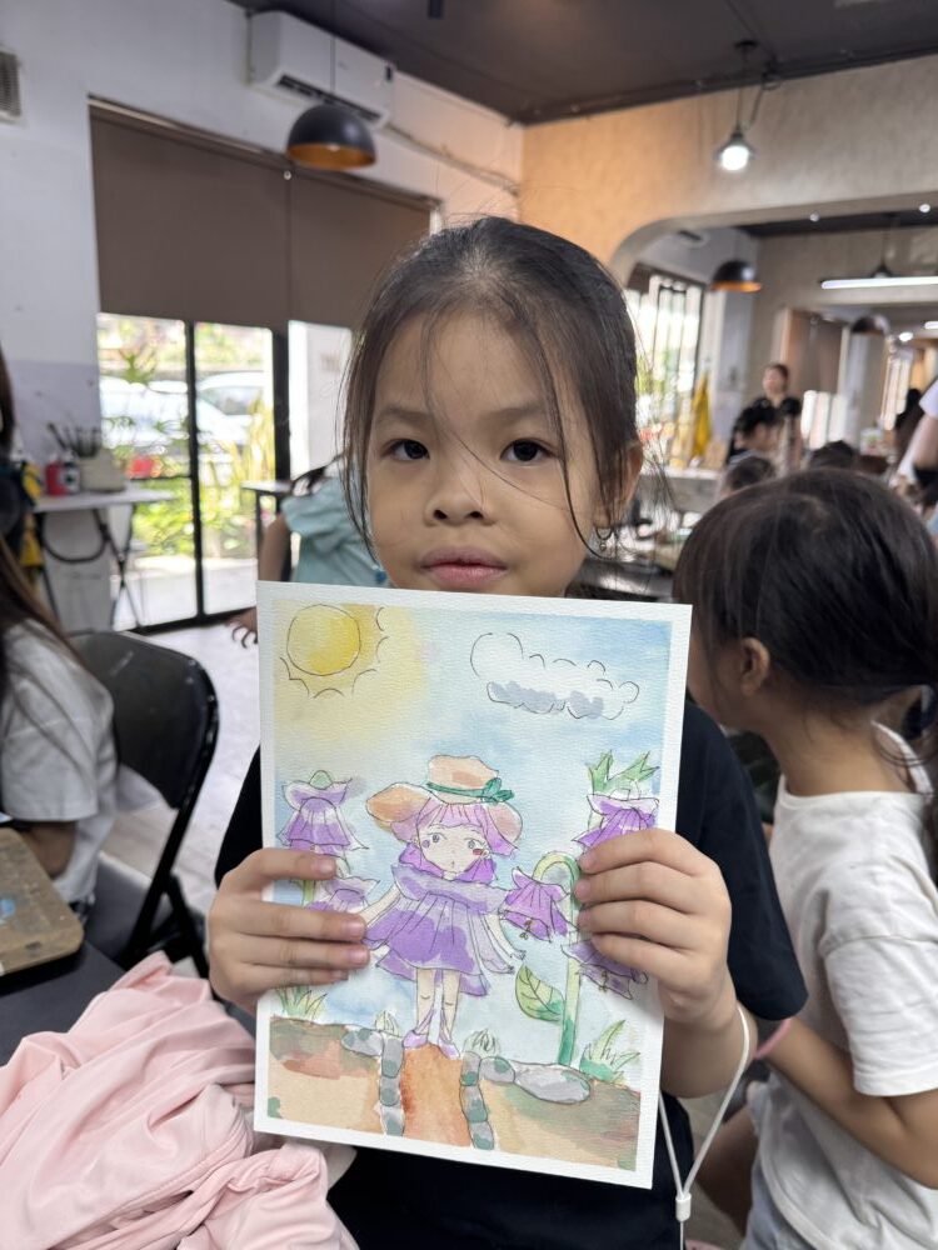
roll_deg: -2.0
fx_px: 867
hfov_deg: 56.8
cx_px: 469
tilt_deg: -14.4
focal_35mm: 24
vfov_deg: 71.6
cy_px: 625
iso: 125
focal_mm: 6.76
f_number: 1.78
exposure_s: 1/121
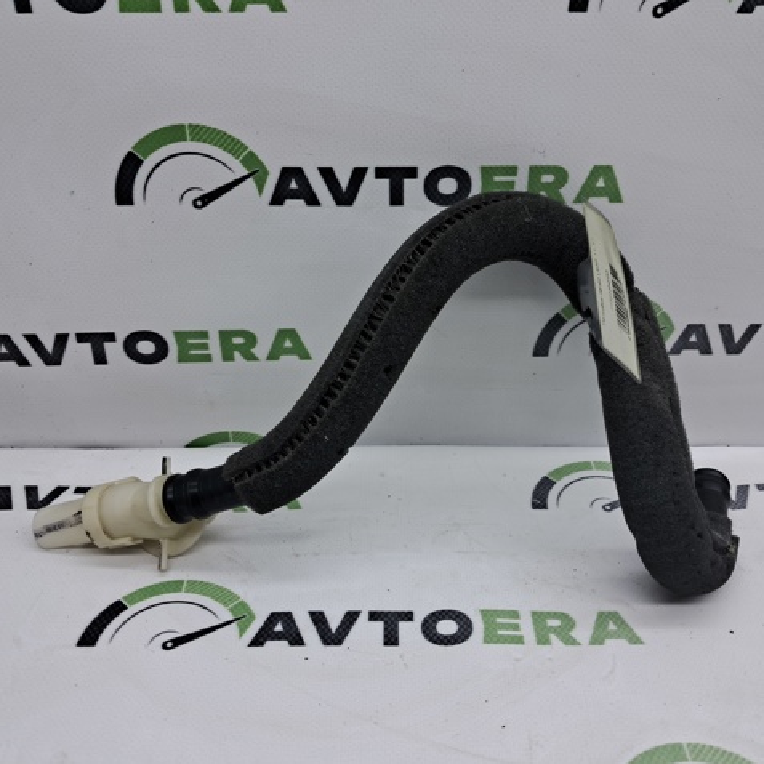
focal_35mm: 32
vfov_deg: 51.1
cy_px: 382
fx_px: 799
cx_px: 410
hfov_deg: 51.1
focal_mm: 4
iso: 50
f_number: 1.8
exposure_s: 1/100
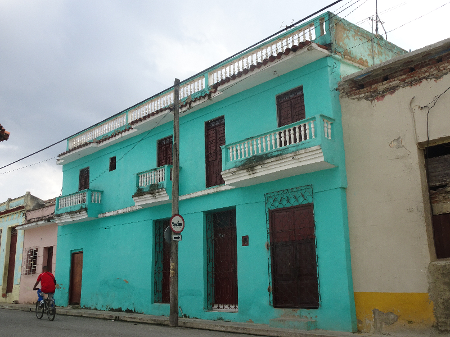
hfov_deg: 52.6
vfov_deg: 40.7
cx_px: 225
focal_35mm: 35
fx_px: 455
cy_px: 168
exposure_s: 1/640
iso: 80
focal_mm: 5.98
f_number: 4
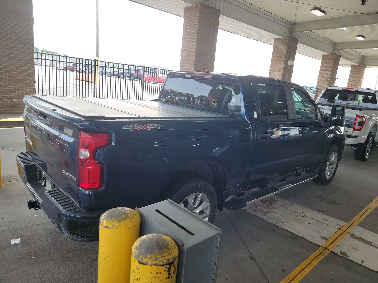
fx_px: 262
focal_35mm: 24
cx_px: 189
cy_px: 142
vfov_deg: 56.8
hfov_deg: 71.6
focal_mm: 6.7
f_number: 1.8
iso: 62
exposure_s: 1/120
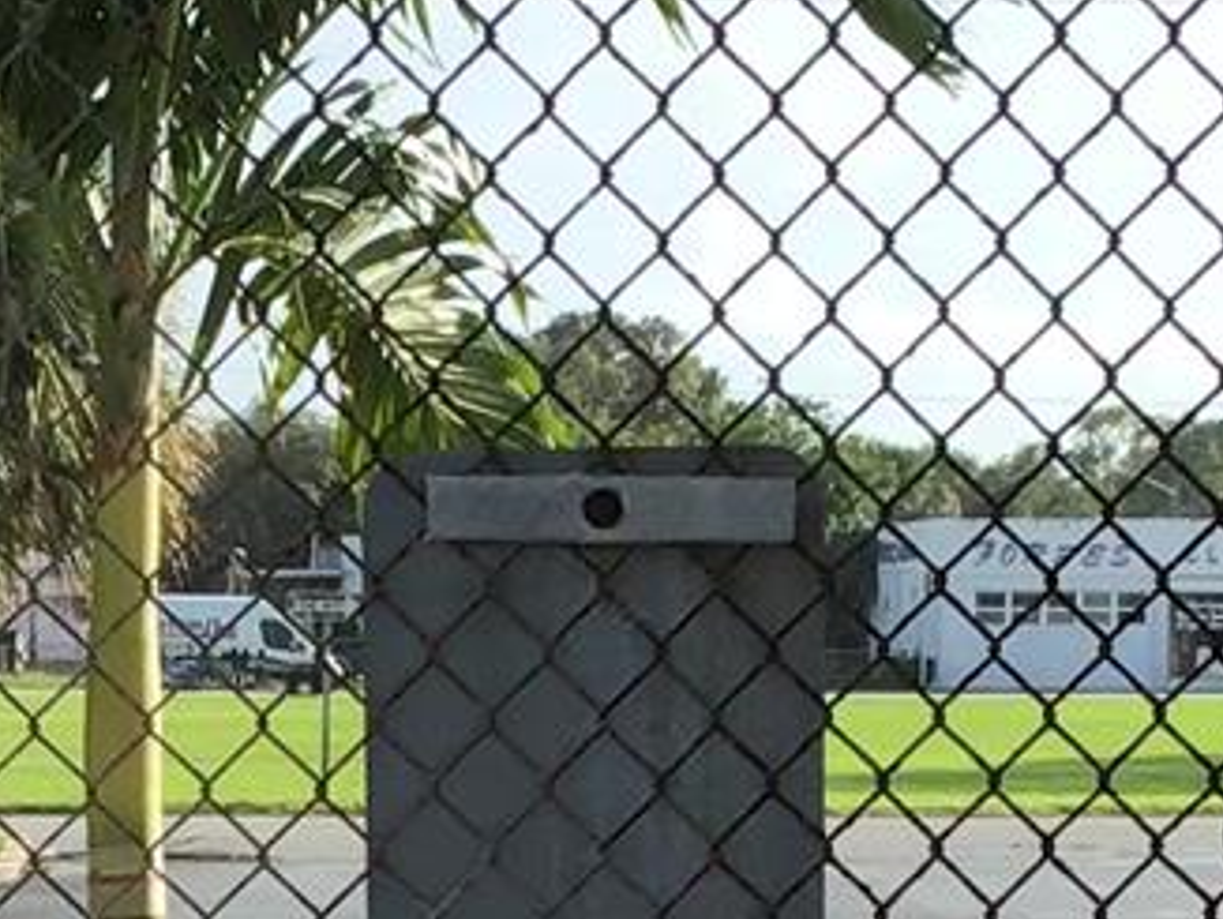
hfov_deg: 12.9
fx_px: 5374
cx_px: 285
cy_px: 1204
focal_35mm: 152
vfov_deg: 9.6
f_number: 2.4
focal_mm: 3.3
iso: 25
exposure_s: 1/662
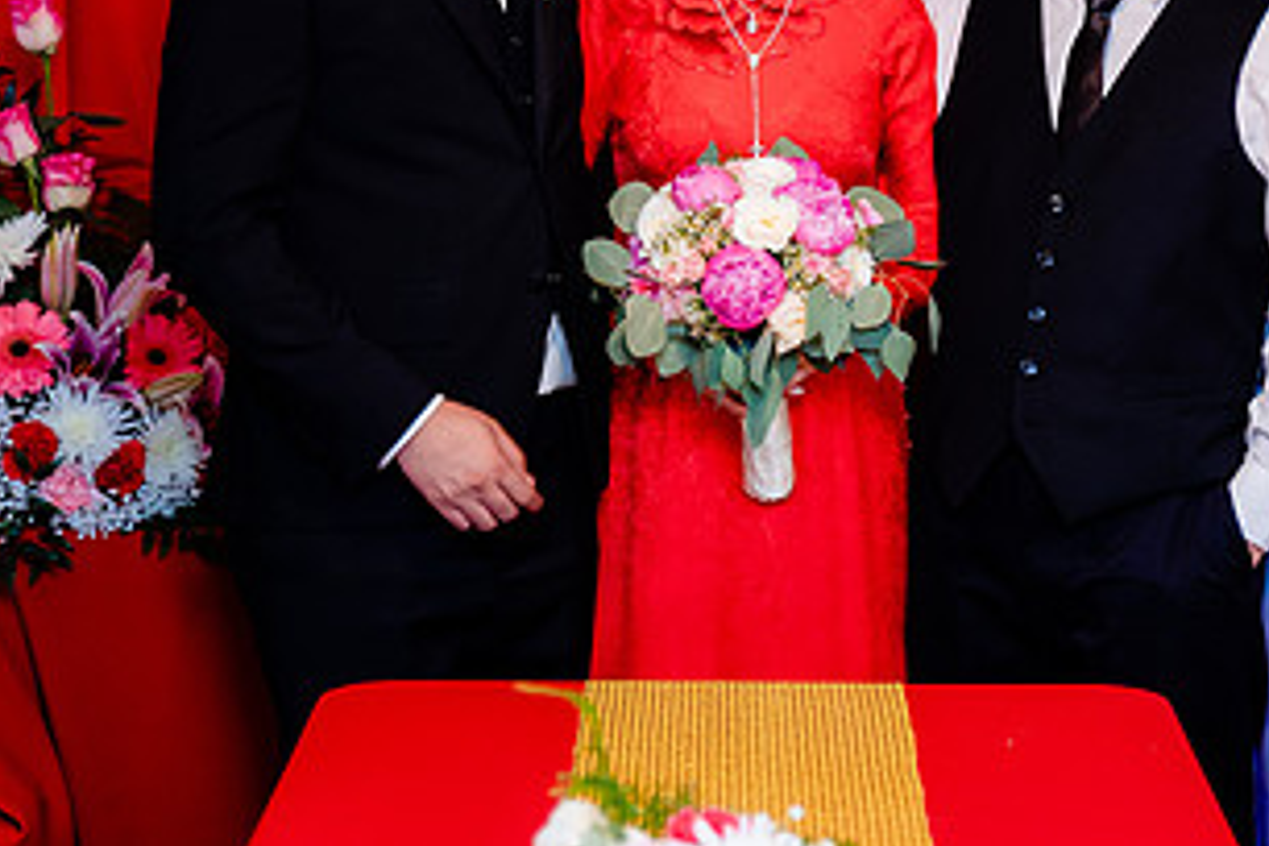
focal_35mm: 128
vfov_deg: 10.7
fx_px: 4512
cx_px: 738
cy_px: 112
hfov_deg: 16.0
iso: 1250
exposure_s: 1/160
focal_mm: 61
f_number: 2.8
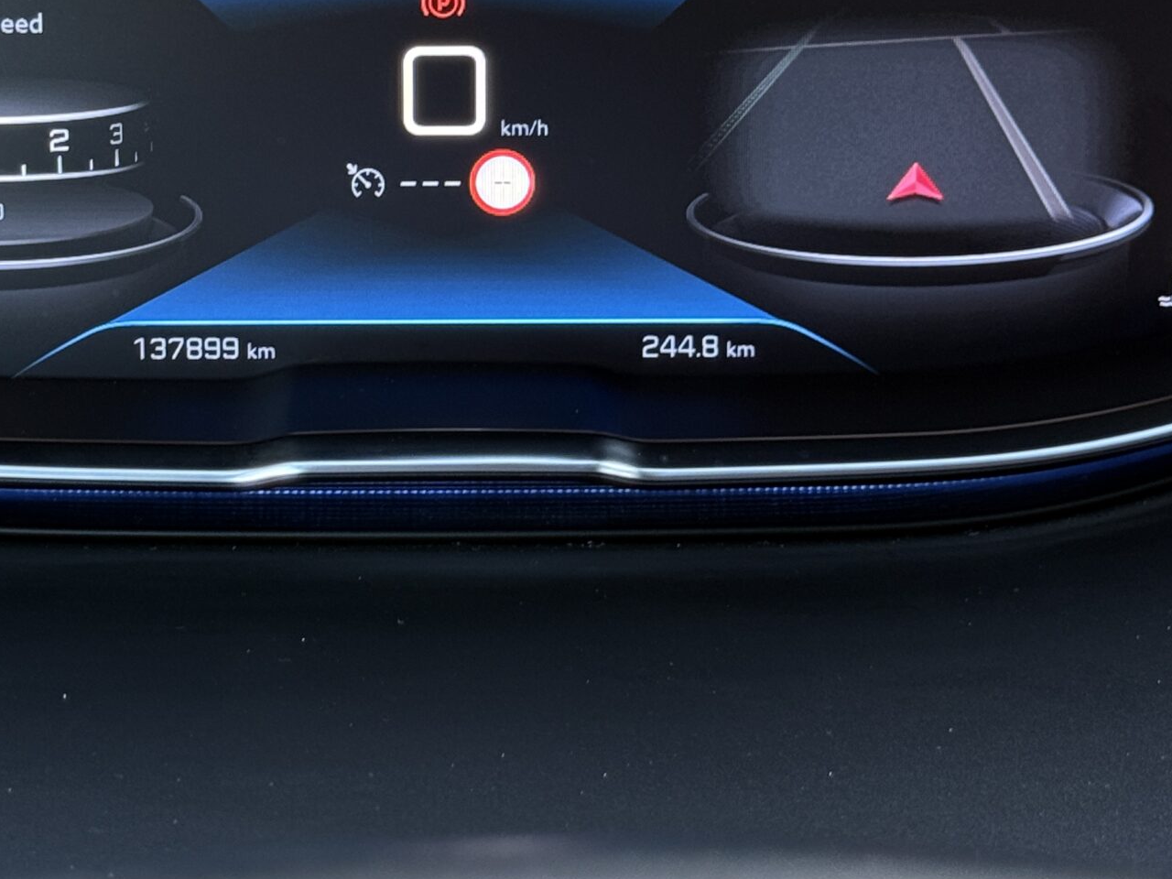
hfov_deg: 20.4
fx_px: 3250
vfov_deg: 15.3
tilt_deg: -21.8
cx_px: 402
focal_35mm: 96
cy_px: 201
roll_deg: -0.3
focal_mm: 6.76
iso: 100
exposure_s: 1/62
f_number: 1.78
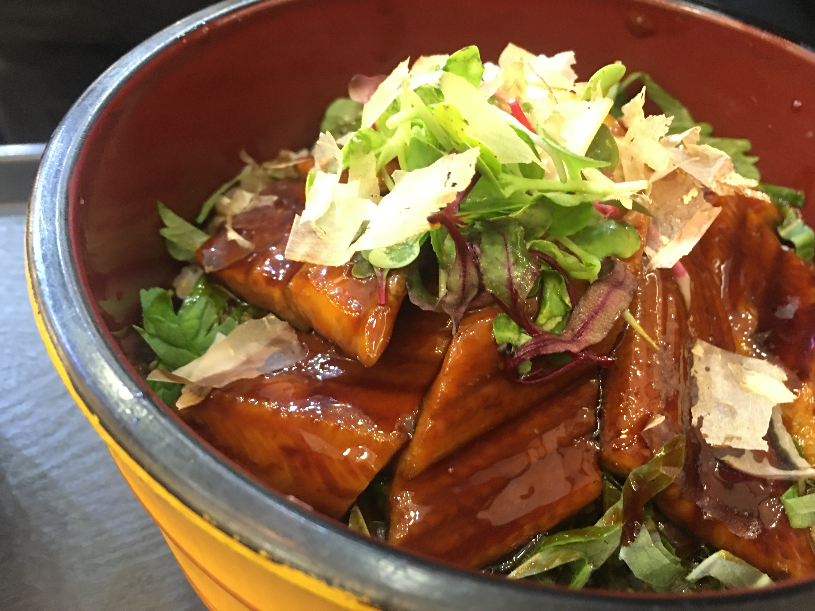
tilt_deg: -43.5
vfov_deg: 48.2
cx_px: 408
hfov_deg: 61.7
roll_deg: -3.8
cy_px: 306
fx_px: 683
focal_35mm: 29
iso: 64
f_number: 2.2
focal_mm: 4.15
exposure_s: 1/4
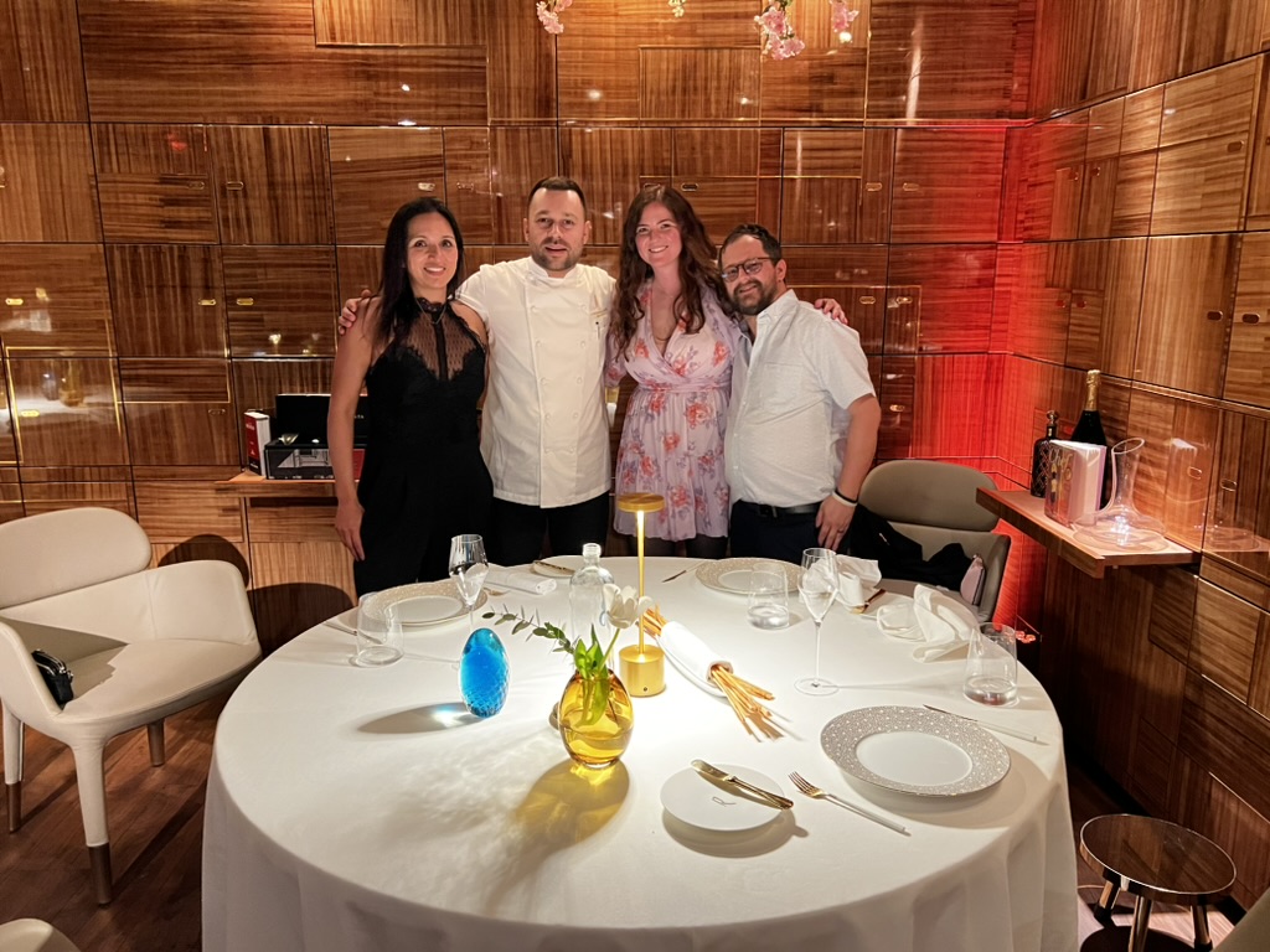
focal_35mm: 26
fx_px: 954
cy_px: 476
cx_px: 635
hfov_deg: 67.3
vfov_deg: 53.1
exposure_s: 1/32
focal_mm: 5.7
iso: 640
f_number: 1.5
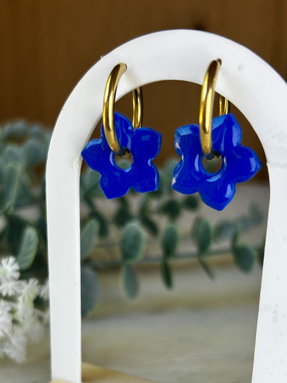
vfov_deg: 56.5
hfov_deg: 44.1
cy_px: 224
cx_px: 130
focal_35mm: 32
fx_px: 354
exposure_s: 1/160
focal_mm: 5.7
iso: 40
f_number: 1.5
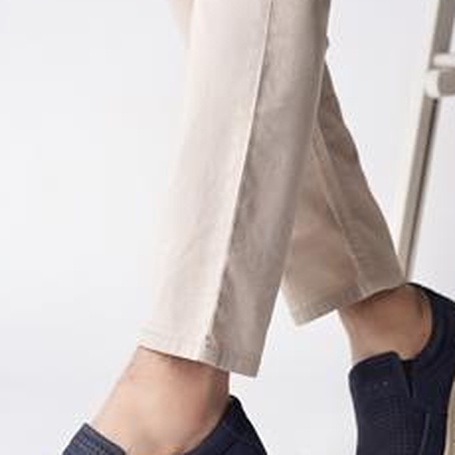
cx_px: 222
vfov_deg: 20.2
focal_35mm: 86
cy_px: 240
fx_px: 1279
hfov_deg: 20.2
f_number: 4
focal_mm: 50
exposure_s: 1/320
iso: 250
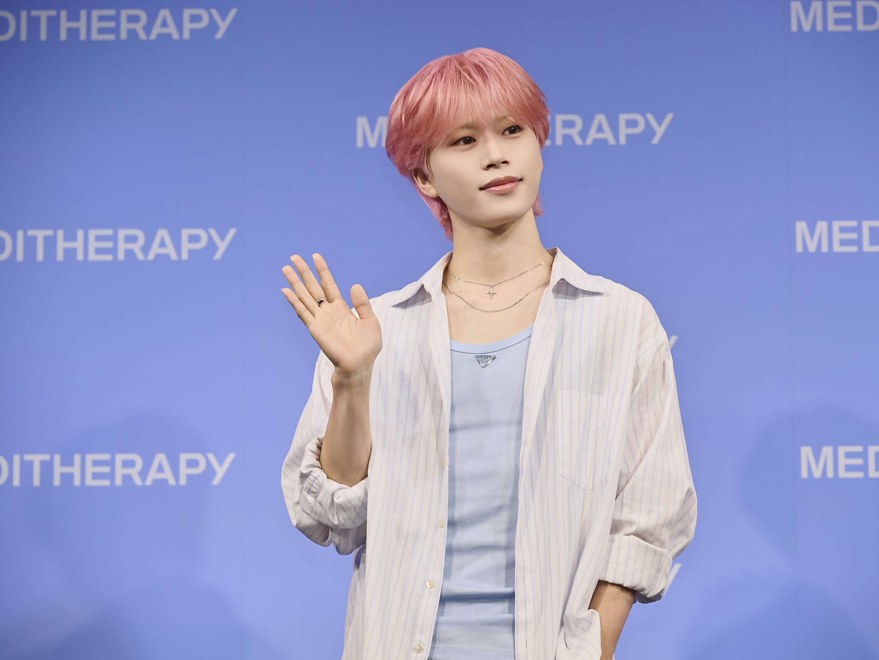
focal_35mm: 130
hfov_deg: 15.2
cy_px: 330
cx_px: 494
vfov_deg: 11.4
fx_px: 3301
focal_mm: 120
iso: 320
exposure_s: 1/160
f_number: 5.6
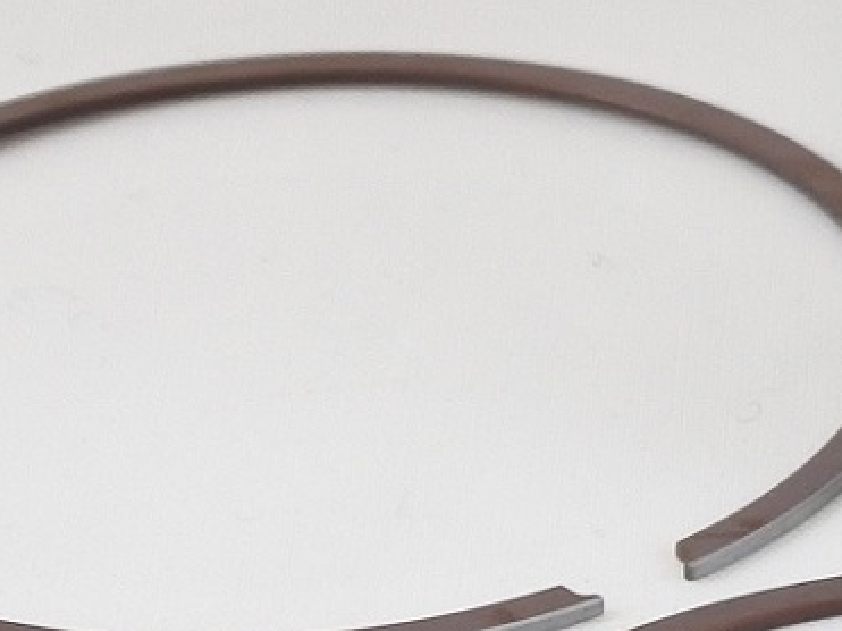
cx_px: 1595
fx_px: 6906
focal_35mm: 284
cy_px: 31
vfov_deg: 5.2
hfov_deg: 6.8
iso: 500
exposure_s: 1/125
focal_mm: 20.6
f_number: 4.8
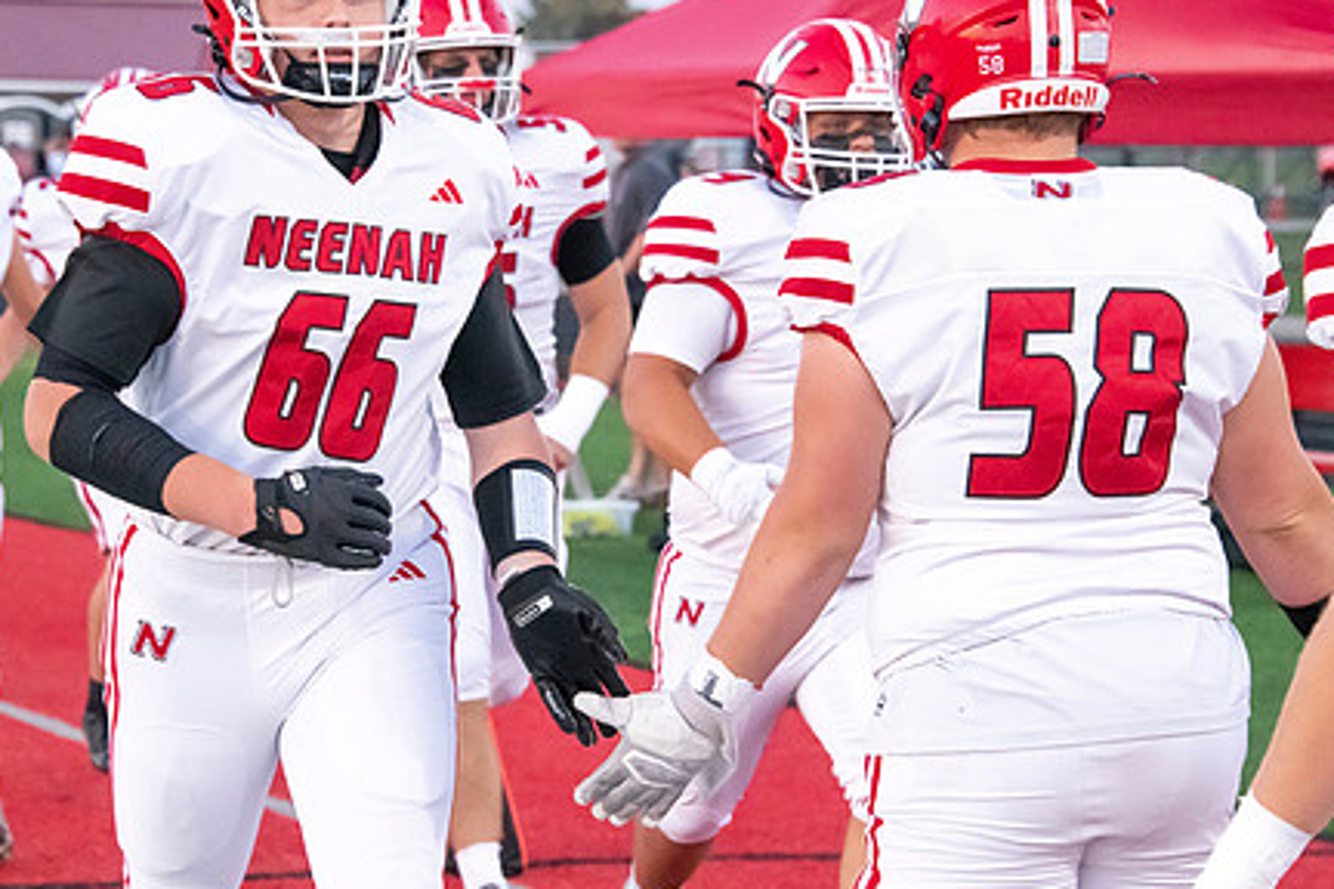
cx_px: 568
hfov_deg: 12.2
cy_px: 381
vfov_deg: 8.2
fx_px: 6225
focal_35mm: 168
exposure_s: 1/800
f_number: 7.1
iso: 10000
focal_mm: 125
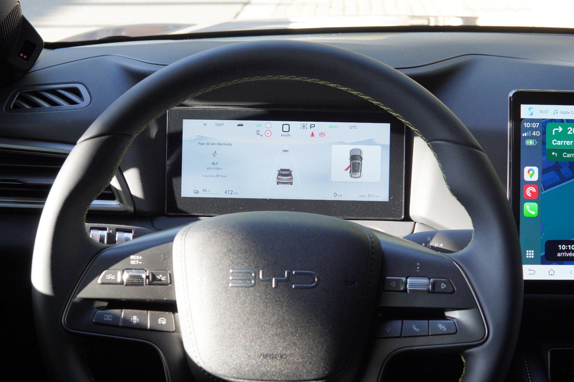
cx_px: 287
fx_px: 717
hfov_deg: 43.6
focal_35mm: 45
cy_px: 191
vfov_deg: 29.8
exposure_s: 1/100
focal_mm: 30
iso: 500
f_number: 7.1
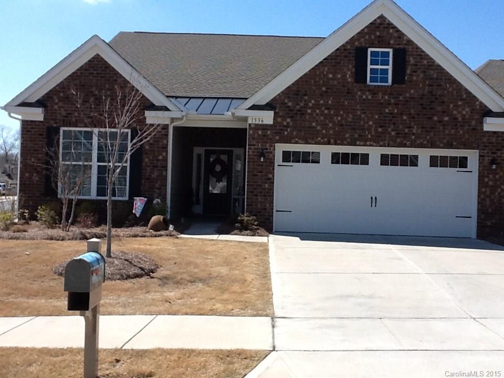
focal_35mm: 44
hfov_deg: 42.9
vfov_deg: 32.9
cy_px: 189
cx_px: 252
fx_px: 641
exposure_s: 1/1215
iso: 40
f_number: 2.4
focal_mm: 2.03
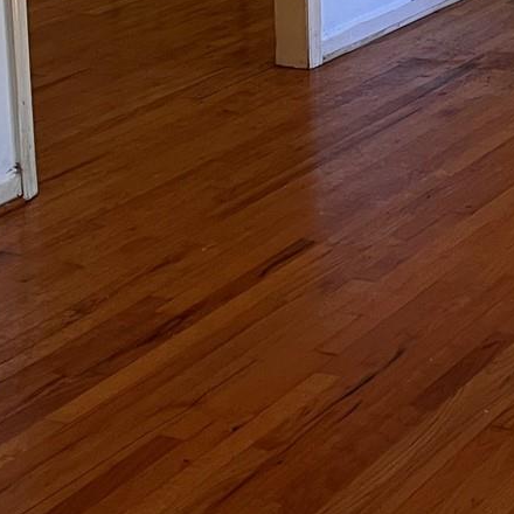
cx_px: 623
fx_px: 1798
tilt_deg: -7.4
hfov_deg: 15.6
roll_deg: +0.6
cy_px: -222
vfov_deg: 15.2
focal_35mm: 107
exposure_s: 1/60
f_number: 1.6
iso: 125
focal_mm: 5.1
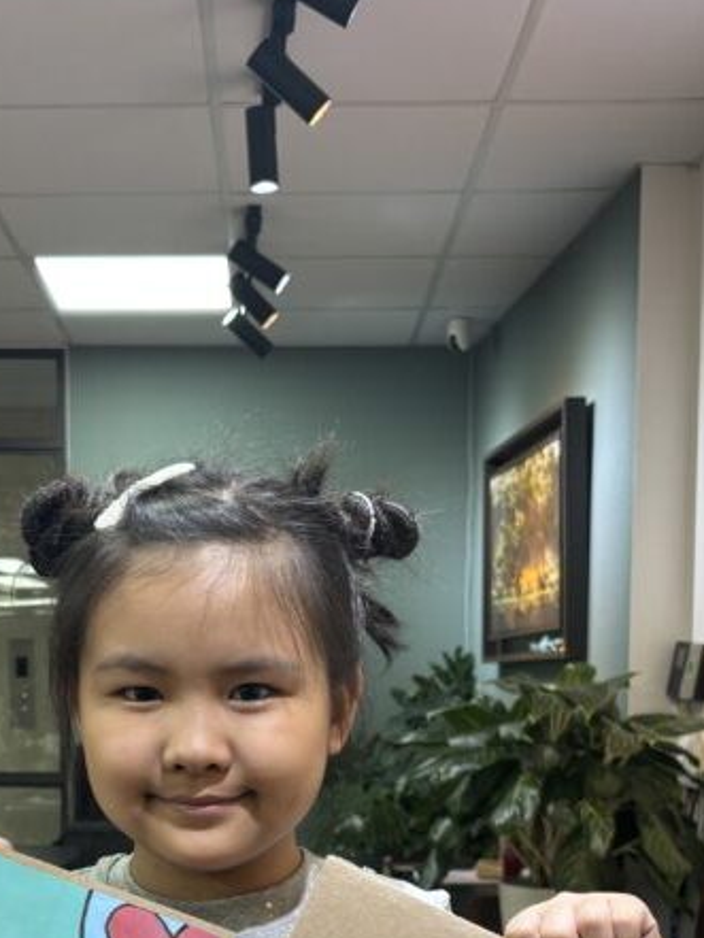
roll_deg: -1.2
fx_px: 1599
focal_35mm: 59
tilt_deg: -3.9
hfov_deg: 24.7
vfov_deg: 31.2
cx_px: 221
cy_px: 840
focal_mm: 5.96
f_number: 1.6
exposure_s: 1/100
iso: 80
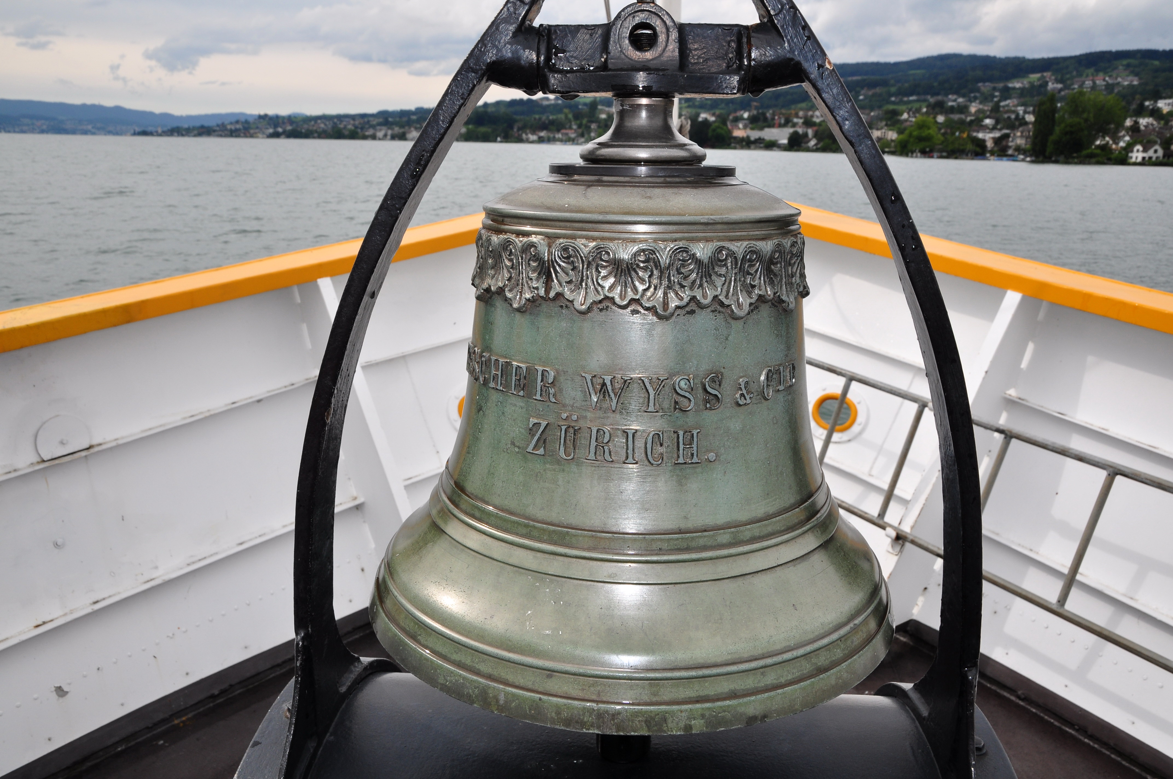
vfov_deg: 43.5
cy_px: 390
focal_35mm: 30
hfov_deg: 62.0
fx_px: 976
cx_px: 586
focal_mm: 20
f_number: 11
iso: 200
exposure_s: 1/200
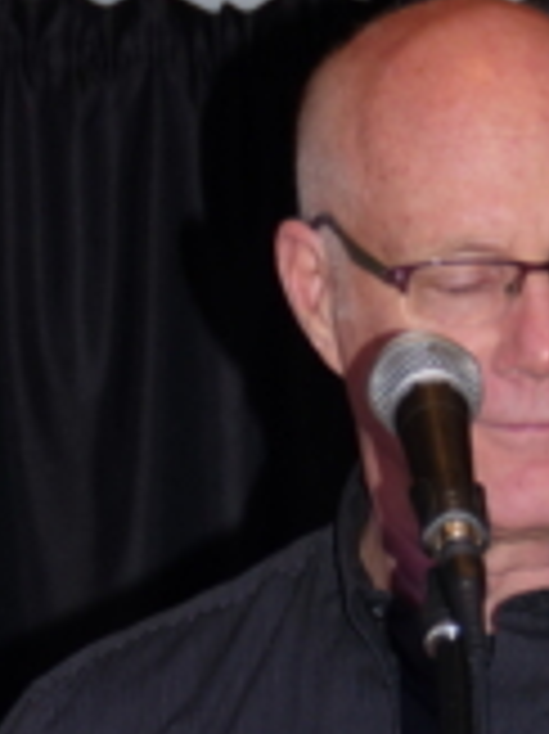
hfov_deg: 3.4
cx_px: 616
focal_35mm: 436
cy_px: 851
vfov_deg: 4.5
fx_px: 9232
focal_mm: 32
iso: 100
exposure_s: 1/60
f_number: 2.8
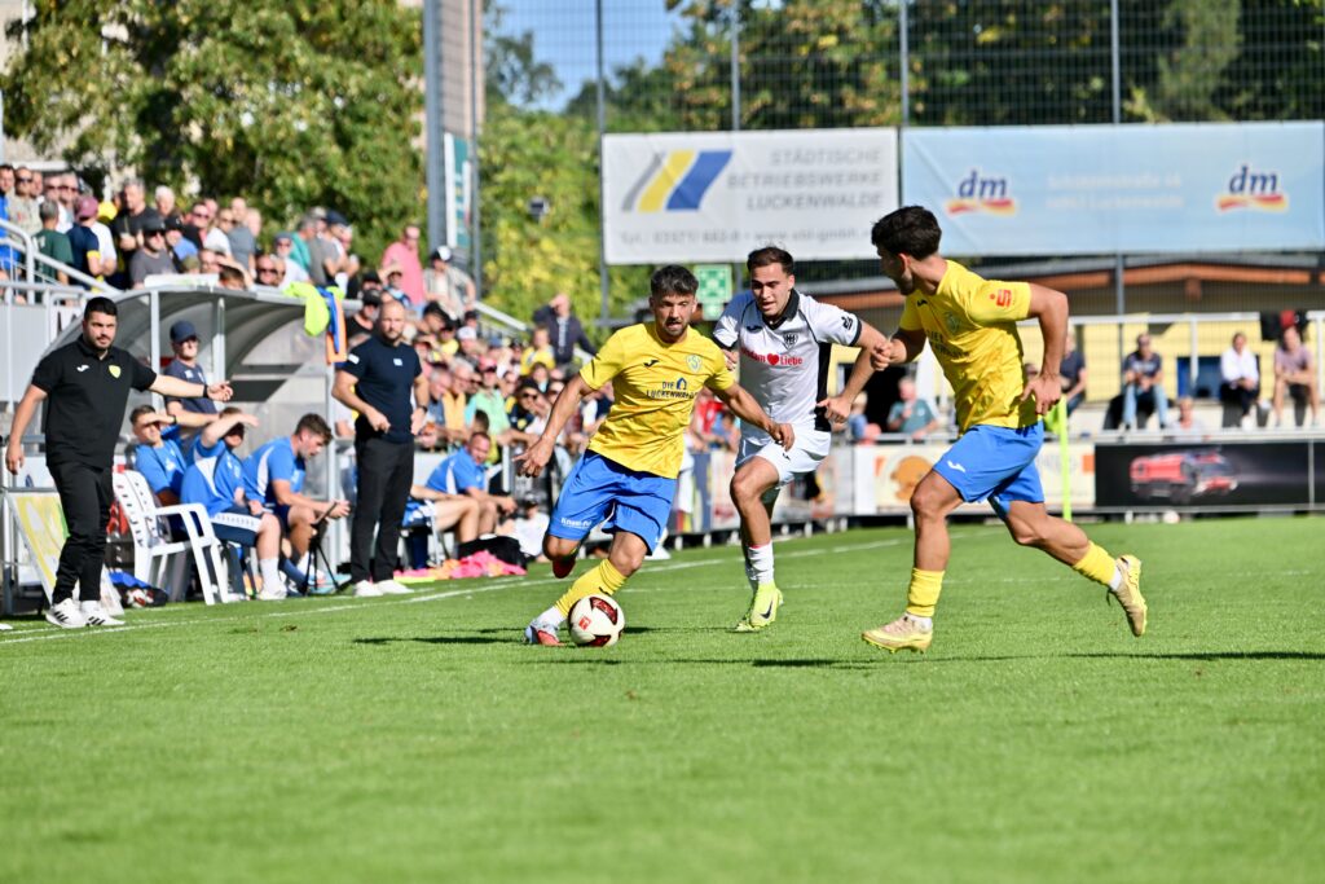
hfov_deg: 8.2
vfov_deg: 5.5
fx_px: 9202
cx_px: 662
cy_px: 442
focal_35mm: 250
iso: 180
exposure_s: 1/1600
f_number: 5.6
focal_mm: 250
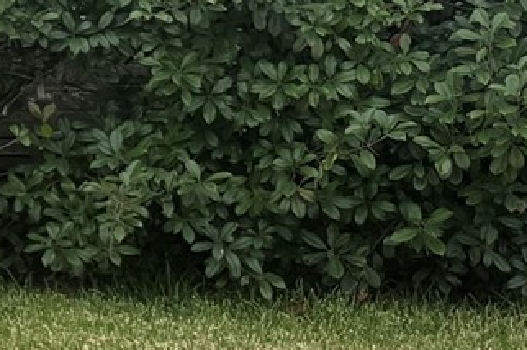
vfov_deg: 8.6
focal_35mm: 159
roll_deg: -1.5
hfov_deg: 10.5
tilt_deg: -2.8
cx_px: -856
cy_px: 25
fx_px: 2325
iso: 80
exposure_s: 1/1042
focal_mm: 6.76
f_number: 1.78
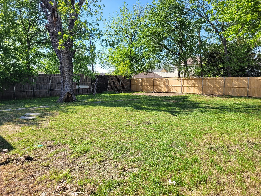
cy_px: 98
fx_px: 196
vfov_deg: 53.1
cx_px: 130
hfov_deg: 67.3
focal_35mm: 26
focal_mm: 5.4
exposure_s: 1/1208
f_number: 1.8
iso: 40
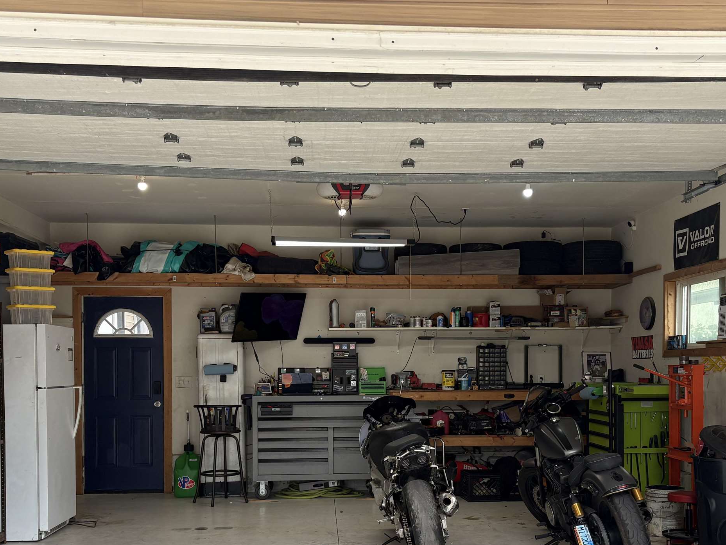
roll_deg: +0.7
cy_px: 387
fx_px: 902
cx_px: 384
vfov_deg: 33.1
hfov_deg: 43.8
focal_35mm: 43
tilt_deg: -1.5
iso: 50
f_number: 1.6
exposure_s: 1/404
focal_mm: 5.96
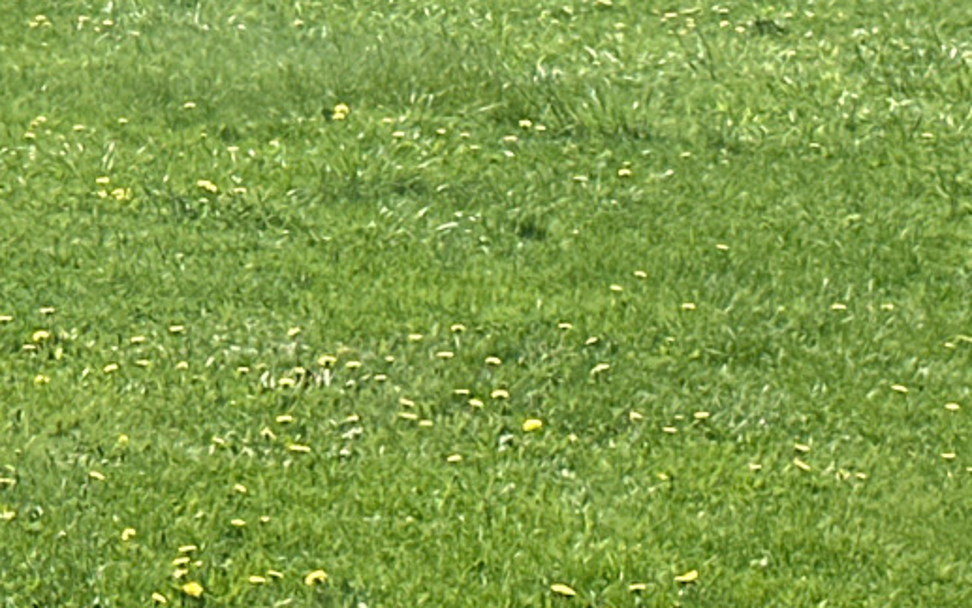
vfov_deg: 6.6
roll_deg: -0.9
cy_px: -316
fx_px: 5218
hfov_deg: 10.1
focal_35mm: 197
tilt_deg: -2.8
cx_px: -746
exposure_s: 1/1357
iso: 64
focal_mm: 6.86
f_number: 1.78
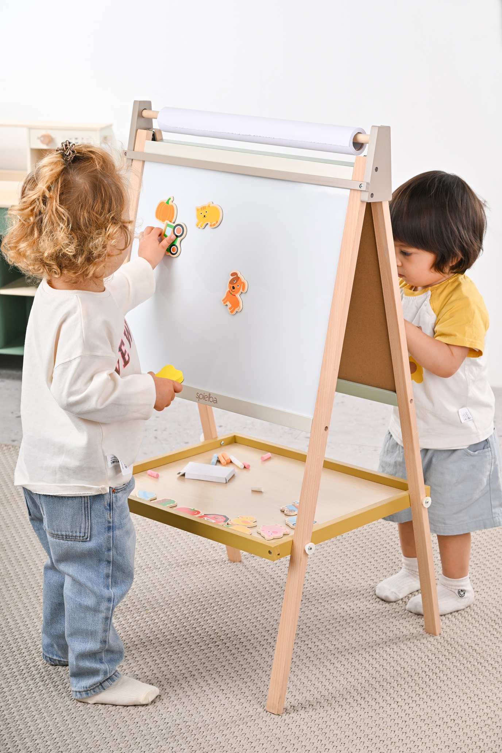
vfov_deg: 27.0
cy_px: 376
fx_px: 1569
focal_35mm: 75
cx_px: 251
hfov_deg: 18.2
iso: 100
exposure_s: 1/125
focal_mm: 75
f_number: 8
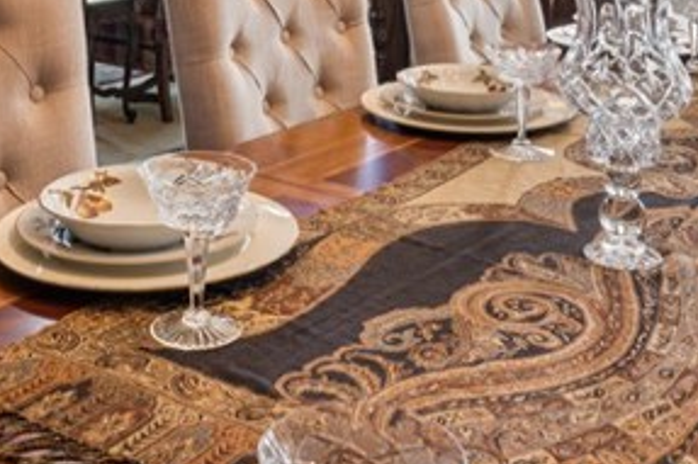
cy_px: -197
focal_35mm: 59
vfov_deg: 20.2
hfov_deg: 33.5
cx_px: 251
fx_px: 1153
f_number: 13
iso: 100
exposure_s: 1/2
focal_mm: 16.7
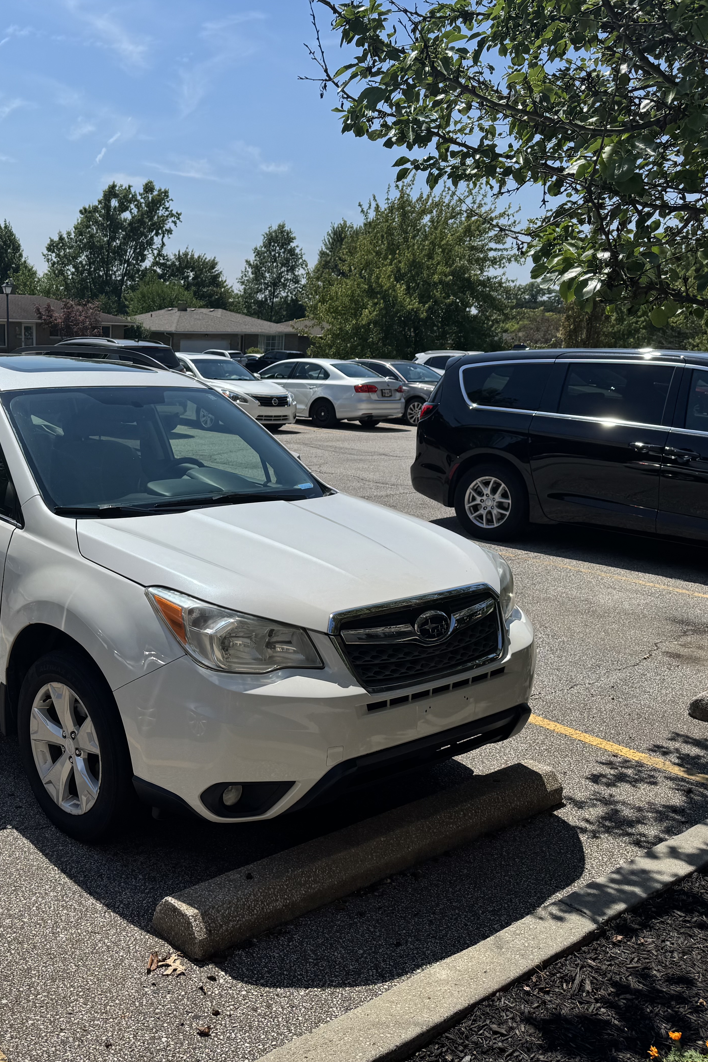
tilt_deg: -12.4
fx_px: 1003
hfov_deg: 37.9
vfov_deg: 55.8
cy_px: 532
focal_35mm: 34
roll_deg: -1.5
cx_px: 174
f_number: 1.78
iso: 80
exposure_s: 1/6410
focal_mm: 6.76
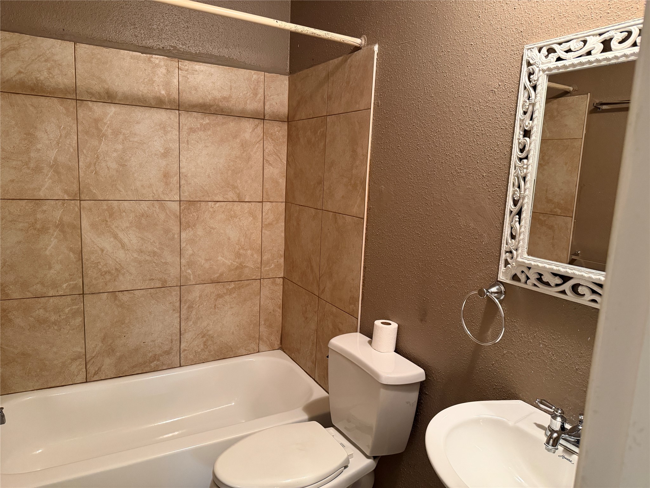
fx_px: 451
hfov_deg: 71.6
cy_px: 244
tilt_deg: -8.9
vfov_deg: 56.8
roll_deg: -3.4
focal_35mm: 24
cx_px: 325
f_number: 1.78
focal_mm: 6.76
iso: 640
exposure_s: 1/60
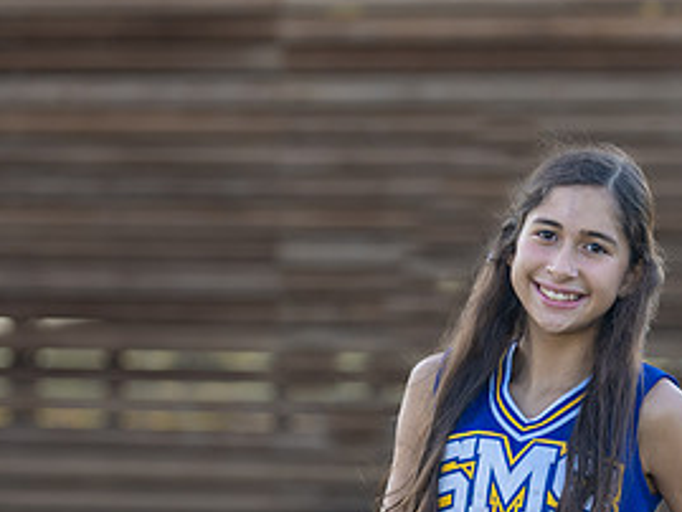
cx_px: 502
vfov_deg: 7.2
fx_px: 4041
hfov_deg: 9.6
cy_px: 452
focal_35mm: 205
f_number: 3.2
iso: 100
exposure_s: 1/400
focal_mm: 99
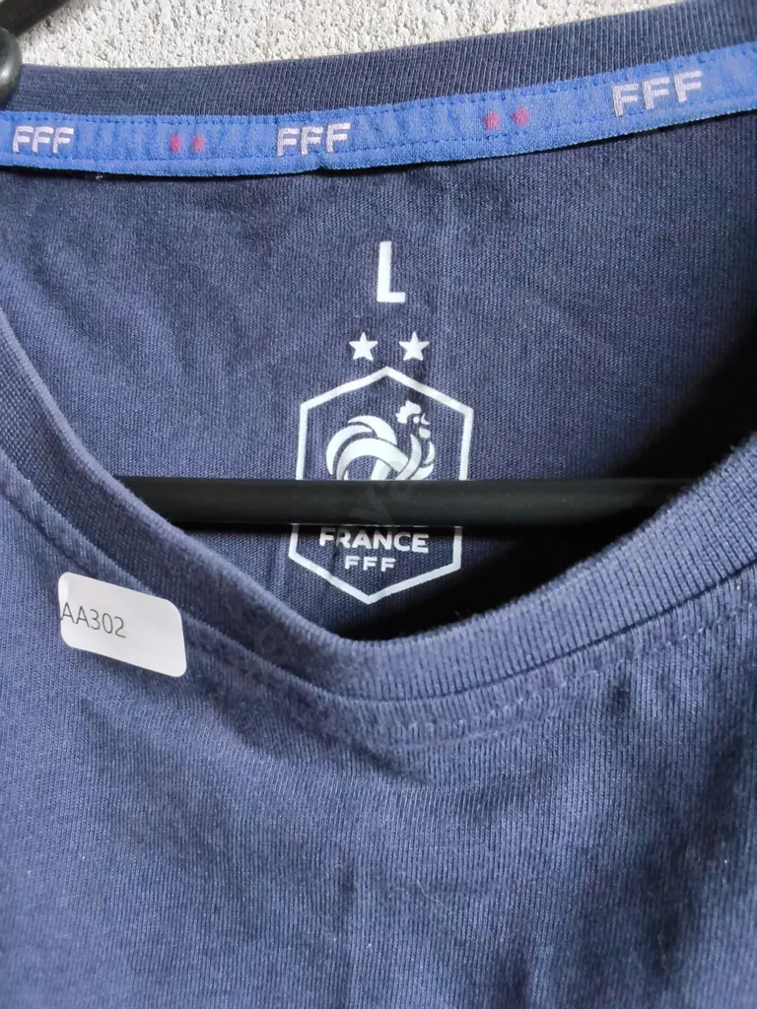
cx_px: 378
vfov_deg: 65.3
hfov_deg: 51.4
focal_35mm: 27
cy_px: 504
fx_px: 787
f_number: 2
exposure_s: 1/30
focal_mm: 2.87
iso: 500
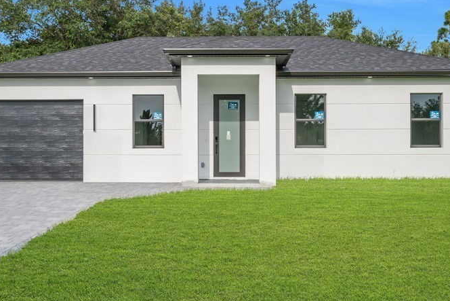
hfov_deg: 40.3
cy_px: 151
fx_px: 613
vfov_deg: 27.5
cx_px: 220
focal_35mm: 49
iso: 100
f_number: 8
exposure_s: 1/250
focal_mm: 20
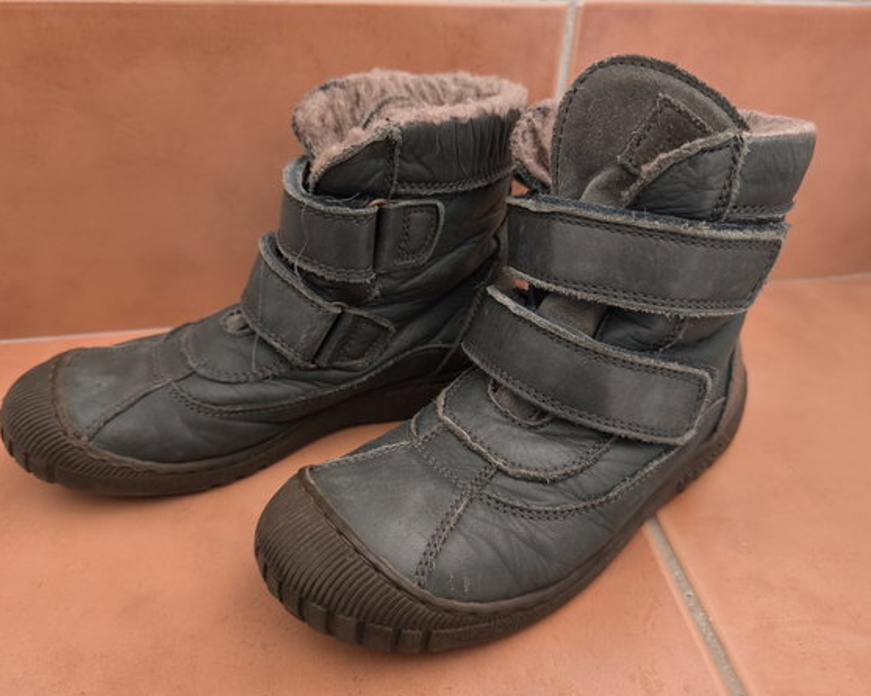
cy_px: 354
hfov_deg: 68.1
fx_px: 644
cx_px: 433
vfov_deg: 56.7
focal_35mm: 25
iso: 1000
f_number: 1.6
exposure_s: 1/33.3
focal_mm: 6.57
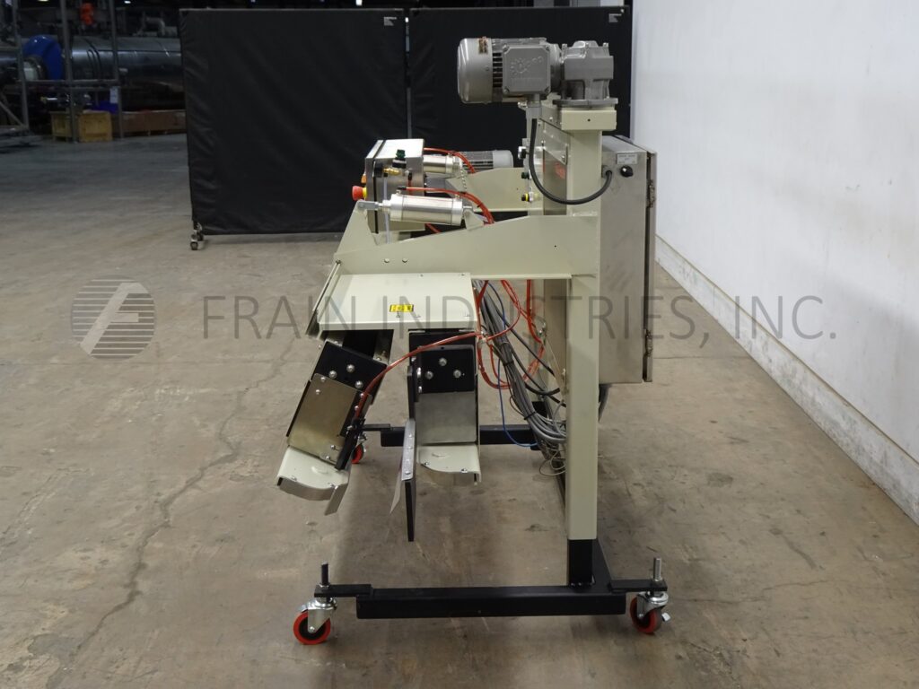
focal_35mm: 43
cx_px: 460
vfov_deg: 33.6
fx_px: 1142
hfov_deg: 43.9
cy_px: 344
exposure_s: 1/50
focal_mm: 7.06
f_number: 4
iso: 320
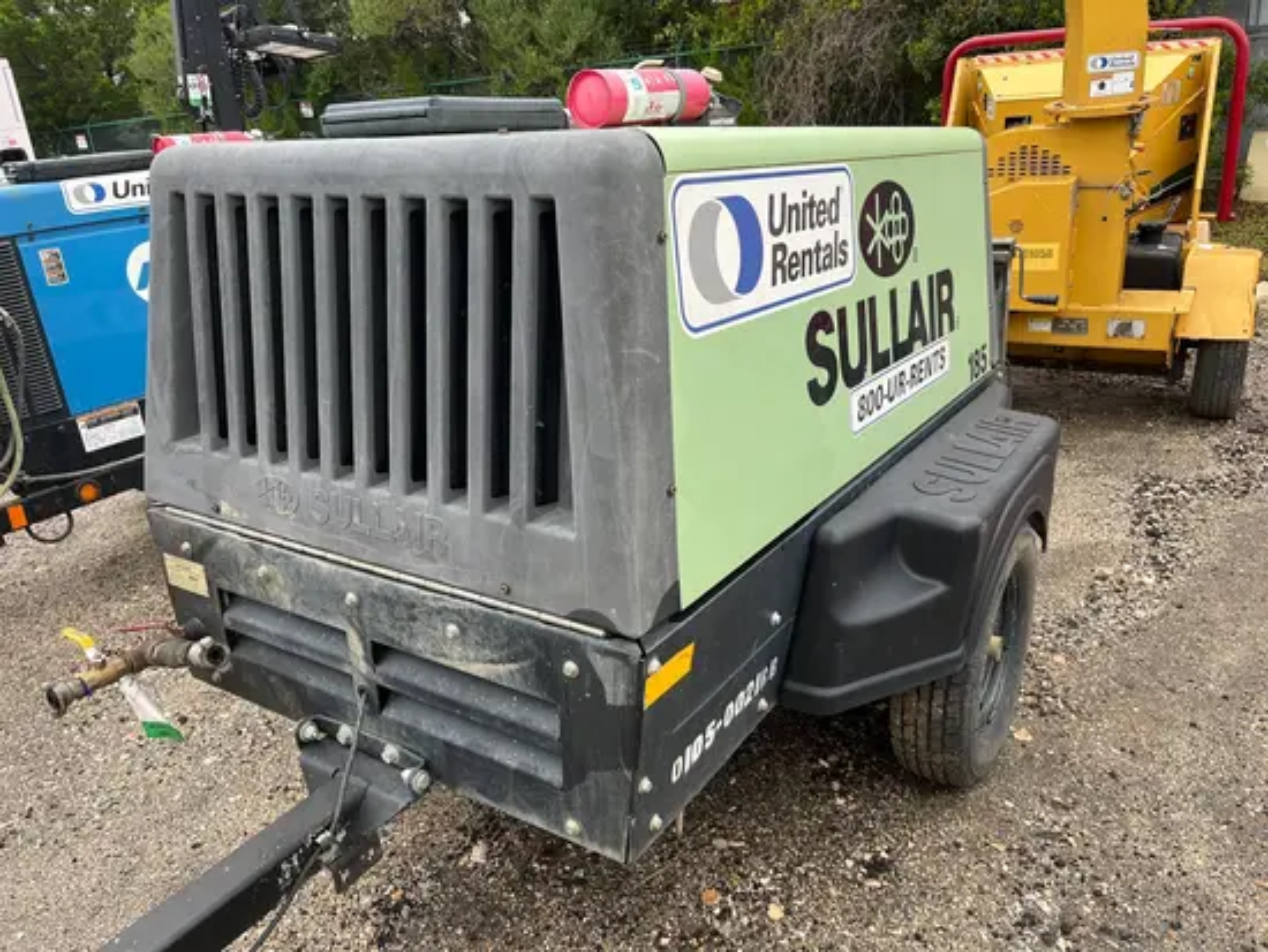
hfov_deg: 67.3
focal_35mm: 26
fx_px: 953
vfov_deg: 53.1
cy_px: 476
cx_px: 634
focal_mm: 5.1
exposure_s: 1/207
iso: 40
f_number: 1.6
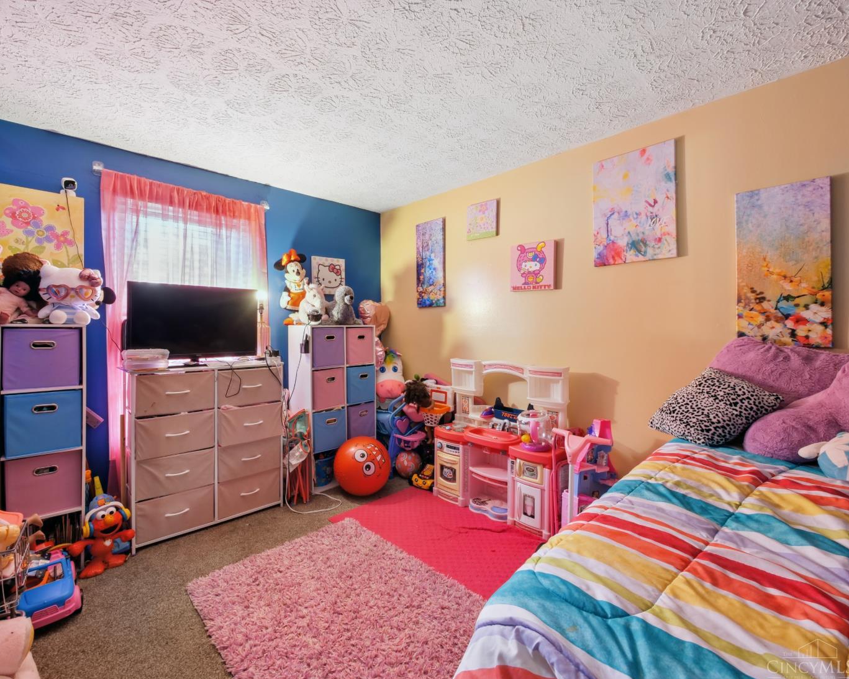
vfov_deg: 84.0
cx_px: 396
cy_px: 339
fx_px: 377
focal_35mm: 15
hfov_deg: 96.7
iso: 640
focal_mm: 7
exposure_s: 1/2.5
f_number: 7.1
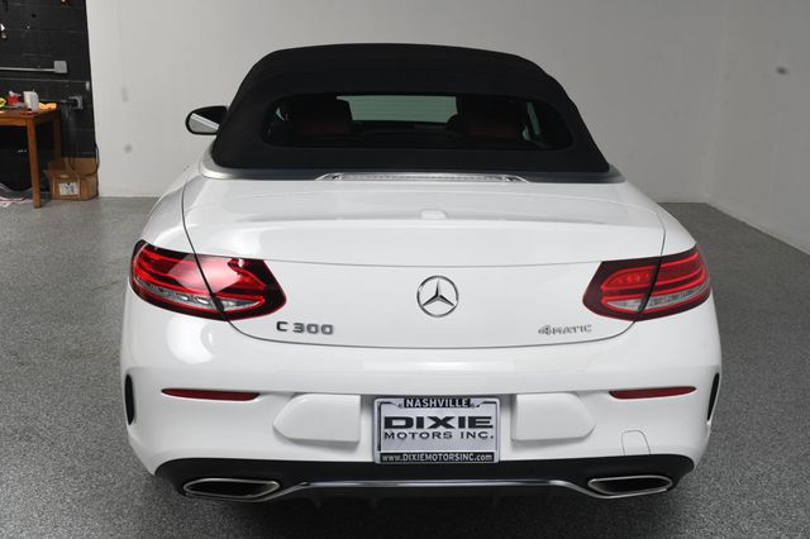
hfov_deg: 43.6
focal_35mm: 45
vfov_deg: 29.8
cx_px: 405
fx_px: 1012
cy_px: 270
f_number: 13
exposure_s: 1/160
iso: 100
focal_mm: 30
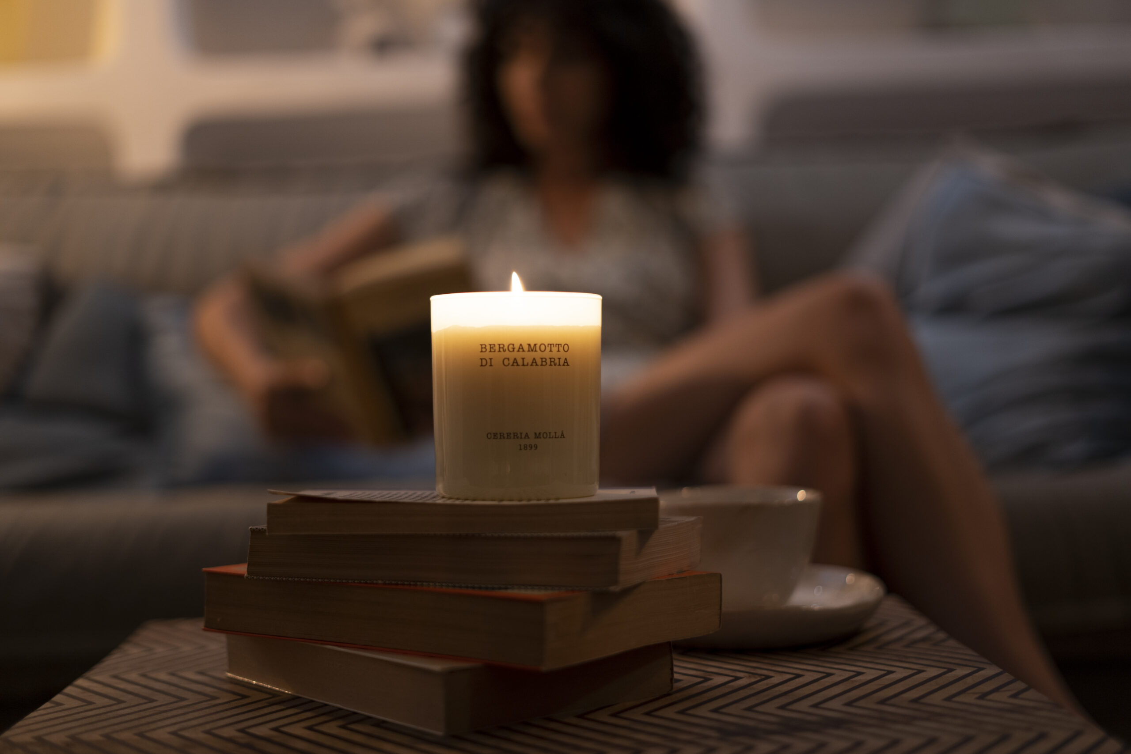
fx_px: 1571
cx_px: 566
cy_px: 377
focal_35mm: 50
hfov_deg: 39.6
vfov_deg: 27.0
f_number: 1.8
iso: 400
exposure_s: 1/80
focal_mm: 50
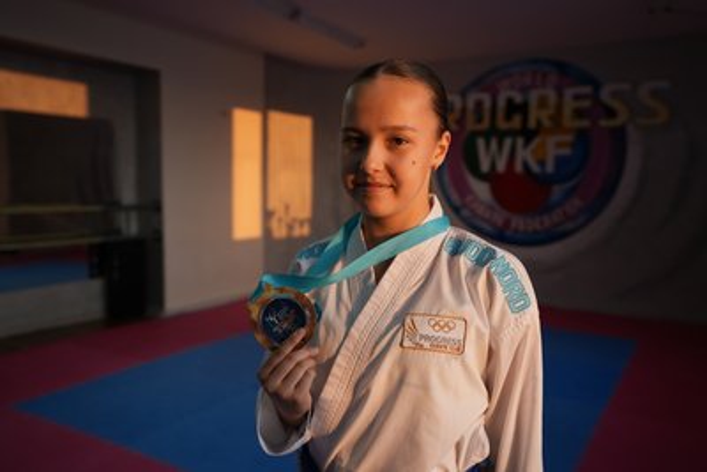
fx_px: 589
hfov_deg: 61.9
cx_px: 354
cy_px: 236
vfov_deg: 43.6
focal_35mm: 30
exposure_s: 1/200
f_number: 2.8
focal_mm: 30
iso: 125
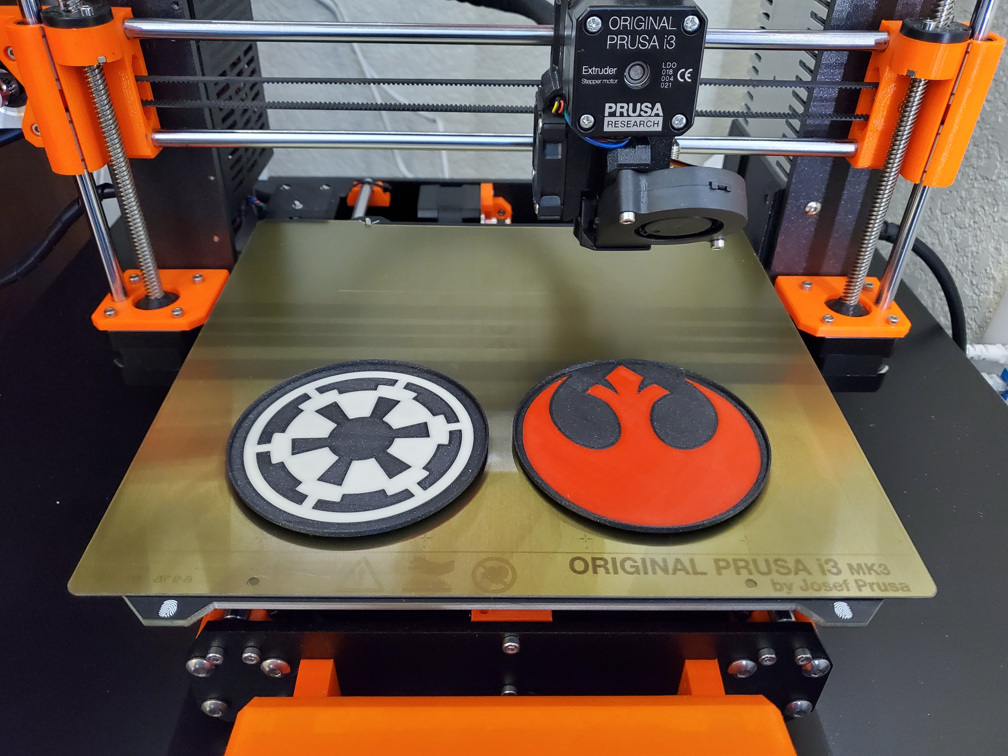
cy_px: 378
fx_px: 757
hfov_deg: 67.3
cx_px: 504
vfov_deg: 53.1
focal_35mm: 26
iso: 640
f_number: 1.5
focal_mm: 4.3
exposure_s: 1/39
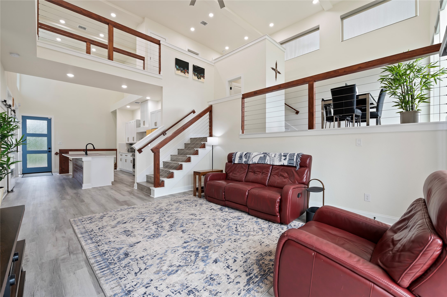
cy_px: 148
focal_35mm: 15
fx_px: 186
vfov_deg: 77.2
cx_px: 224
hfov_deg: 100.4
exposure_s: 1/3
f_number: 4.5
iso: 125
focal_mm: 15
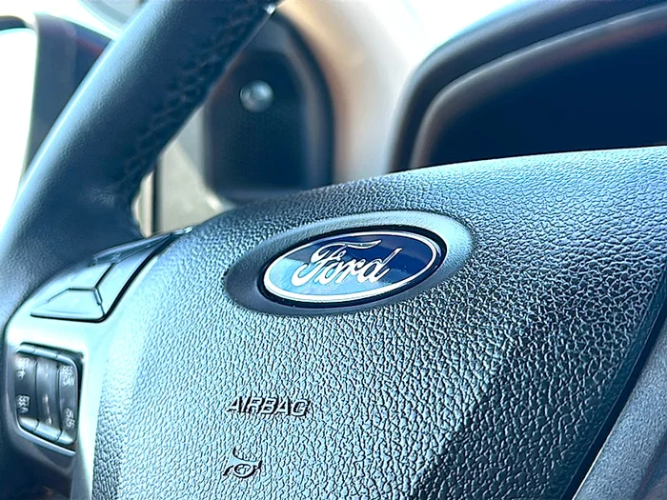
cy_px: 250
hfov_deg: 38.9
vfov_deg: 29.7
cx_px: 334
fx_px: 944
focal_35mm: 49
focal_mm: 6.86
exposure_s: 1/188
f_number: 1.78
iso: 64
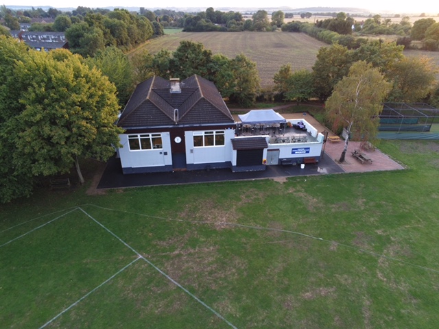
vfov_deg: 58.9
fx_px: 292
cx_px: 220
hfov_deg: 73.9
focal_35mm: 23
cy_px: 164
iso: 110
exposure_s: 1/50
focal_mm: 4
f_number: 2.4
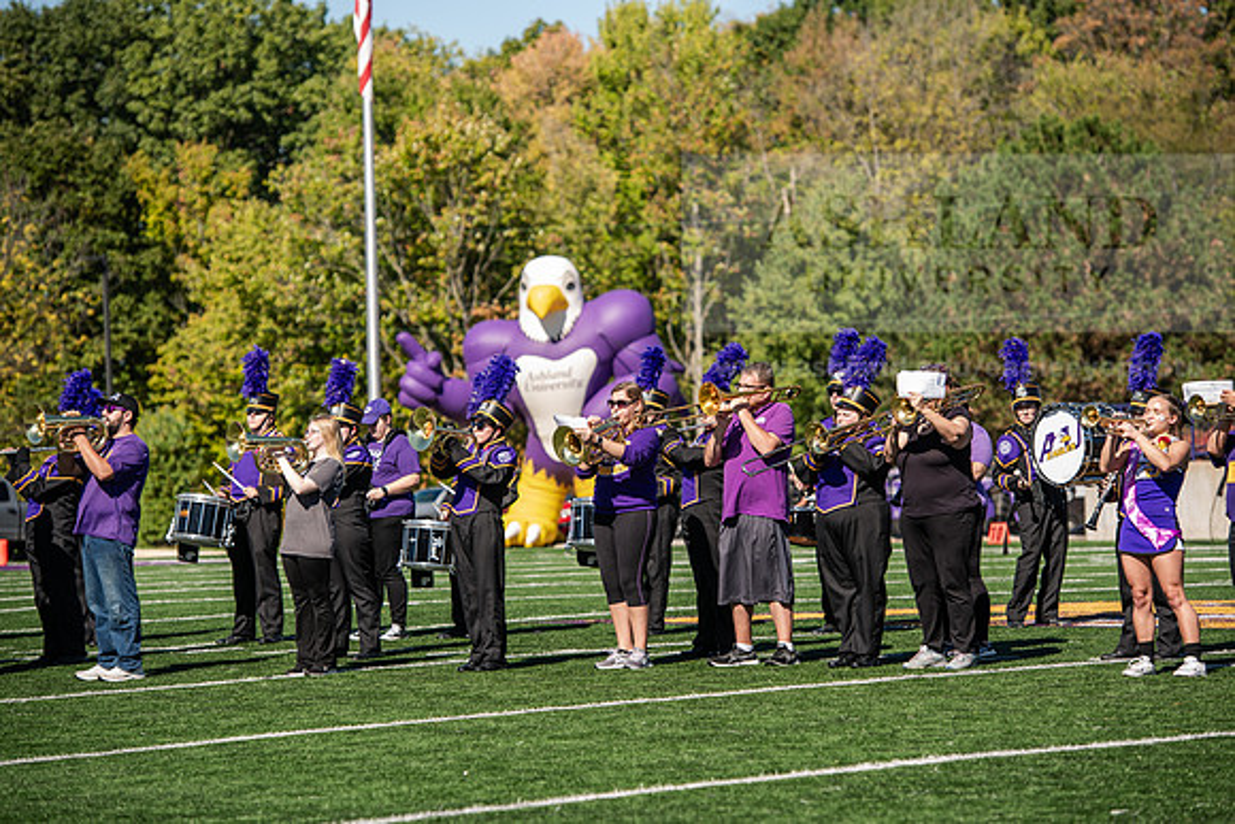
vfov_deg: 10.2
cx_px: 618
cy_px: 412
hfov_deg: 15.2
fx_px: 4632
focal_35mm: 135
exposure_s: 1/320
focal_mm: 135
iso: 50
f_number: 4
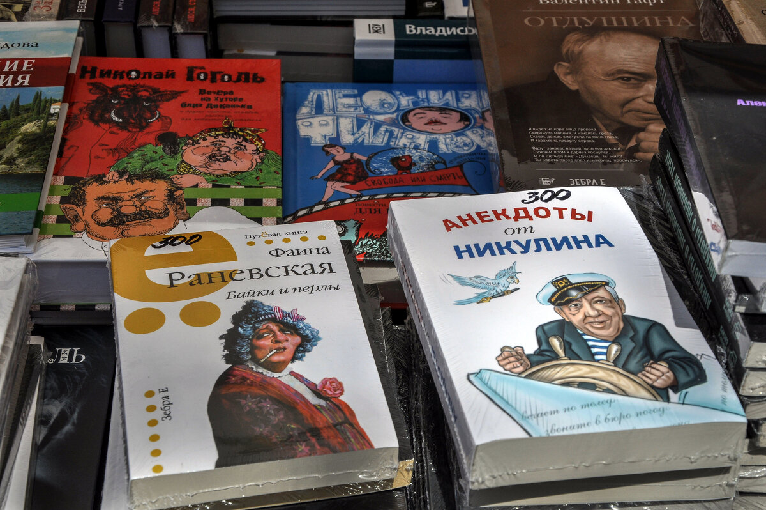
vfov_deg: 18.2
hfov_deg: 27.0
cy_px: 255
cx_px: 383
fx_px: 1594
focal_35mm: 75
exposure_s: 1/400
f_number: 10
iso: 200
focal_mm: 50
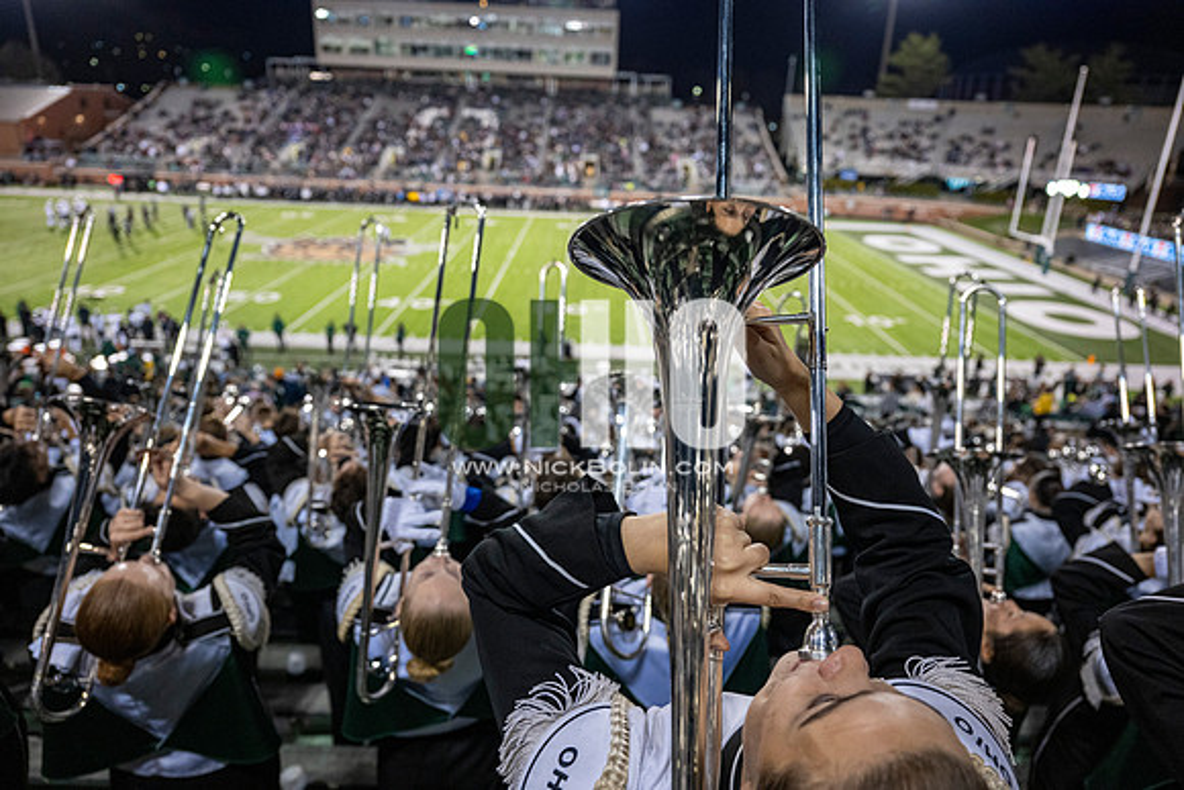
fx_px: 789
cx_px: 592
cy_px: 395
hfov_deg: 73.7
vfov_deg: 53.2
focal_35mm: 24
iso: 2000
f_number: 3.2
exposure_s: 1/500
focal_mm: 24
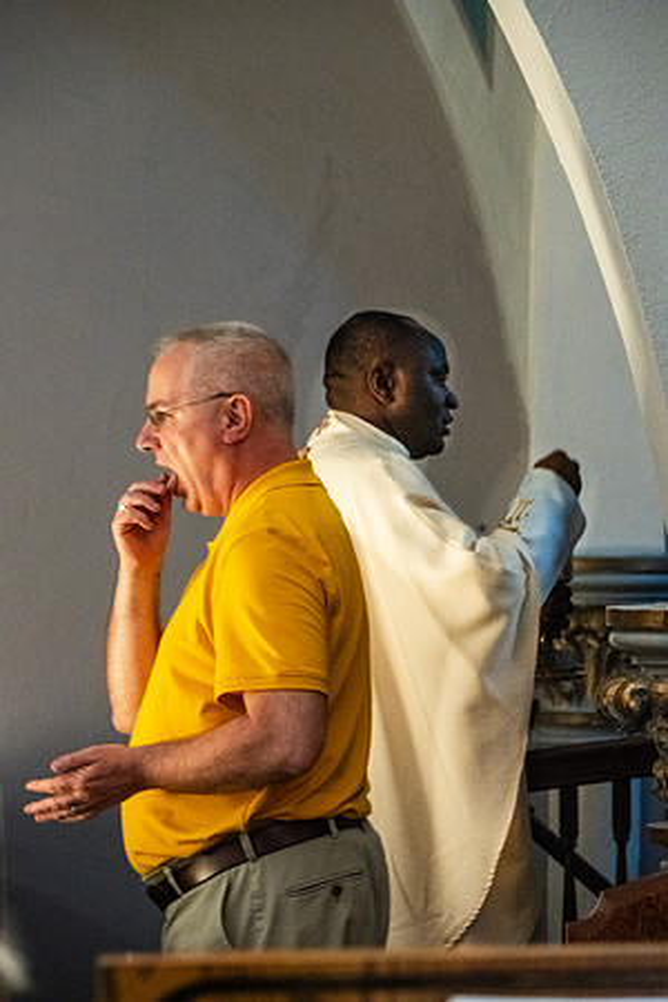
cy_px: 501
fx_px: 4870
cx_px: 334
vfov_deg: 11.7
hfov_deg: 7.8
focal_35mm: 175
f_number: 9
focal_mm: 175
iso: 5000
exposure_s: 1/60
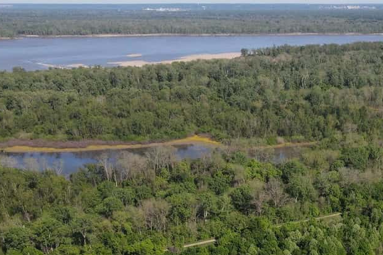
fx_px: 585
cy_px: 247
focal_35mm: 55
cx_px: 326
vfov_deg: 23.7
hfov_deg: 34.7
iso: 100
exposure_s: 1/640
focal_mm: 4.5
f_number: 2.8
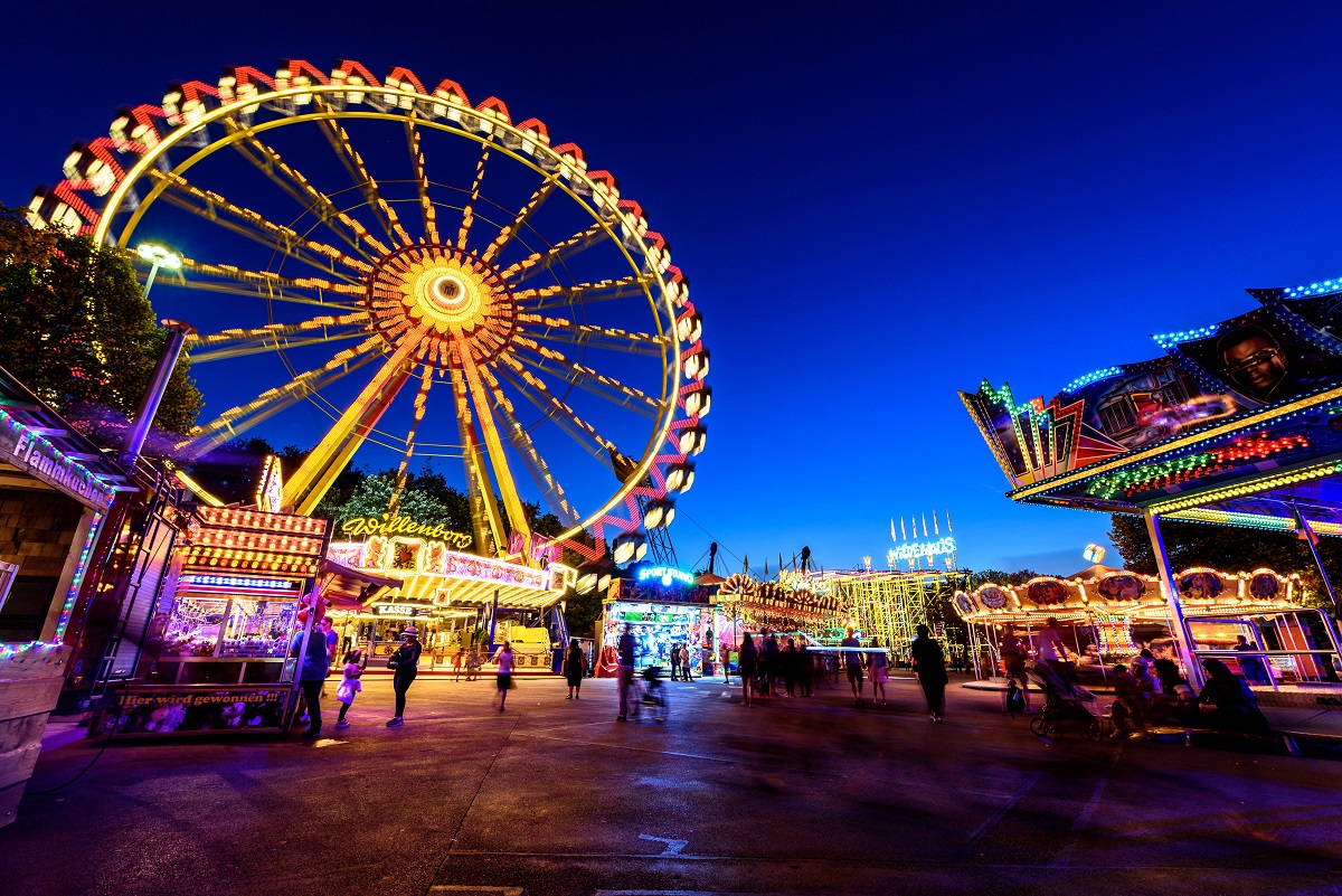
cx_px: 671
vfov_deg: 77.4
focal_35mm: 15
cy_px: 448
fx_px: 559
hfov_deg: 100.4
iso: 100
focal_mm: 15
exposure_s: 1/2.5
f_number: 7.1
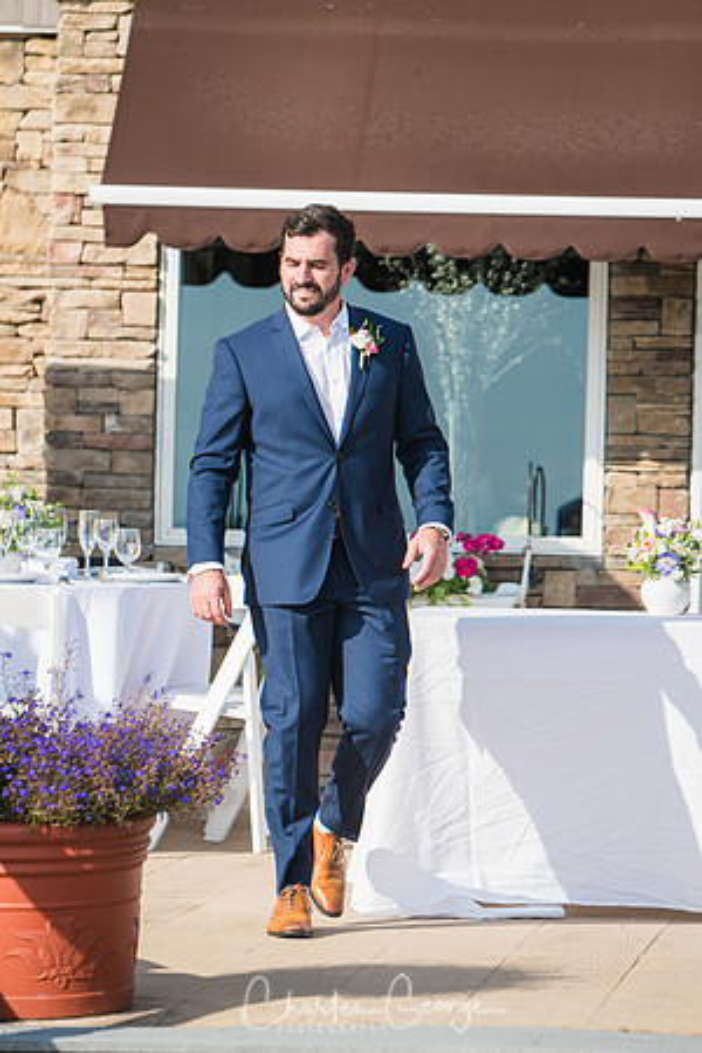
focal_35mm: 202
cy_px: 526
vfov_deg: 10.2
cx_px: 351
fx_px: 5923
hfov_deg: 6.8
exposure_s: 1/1250
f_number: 4
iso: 200
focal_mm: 135
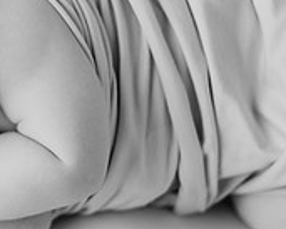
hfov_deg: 11.6
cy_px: 24
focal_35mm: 159
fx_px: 1347
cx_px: -134
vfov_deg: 9.7
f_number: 2.2
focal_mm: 50
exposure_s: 1/160
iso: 100
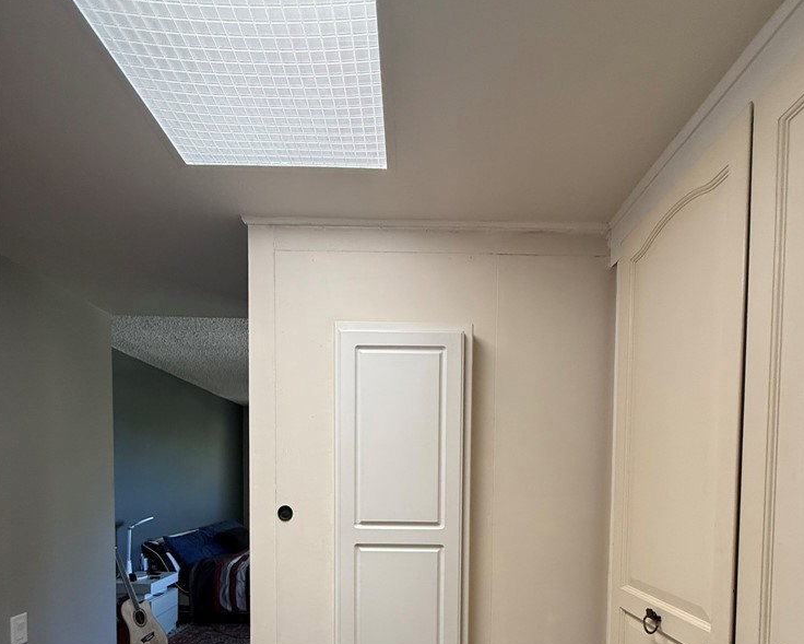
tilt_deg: +1.1
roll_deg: +1.6
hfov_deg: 83.3
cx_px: 413
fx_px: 452
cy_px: 501
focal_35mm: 19
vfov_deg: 65.5
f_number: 2.2
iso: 160
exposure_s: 1/99
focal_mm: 2.22
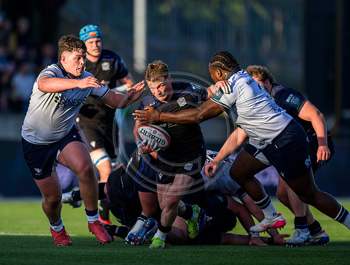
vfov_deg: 2.2
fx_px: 6917
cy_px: 140
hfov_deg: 2.9
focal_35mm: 681
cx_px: 167
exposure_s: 1/1250
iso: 500
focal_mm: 560
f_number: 4
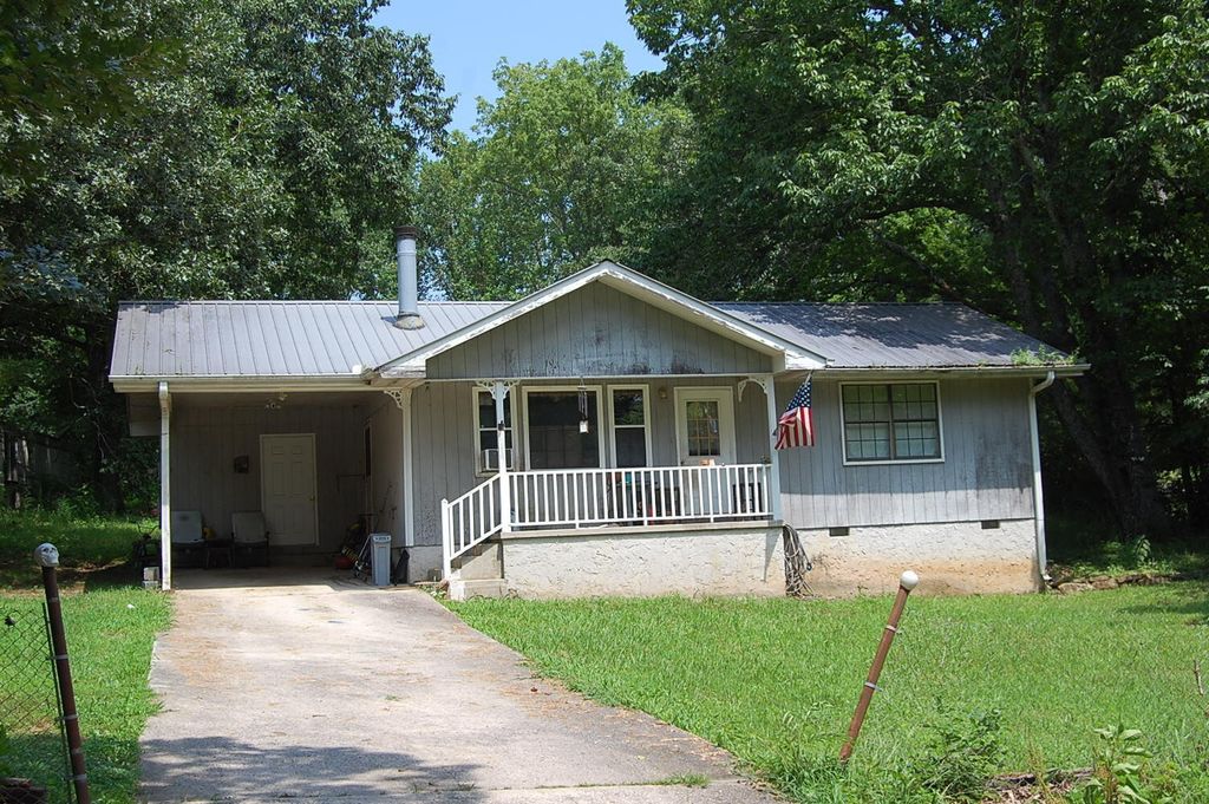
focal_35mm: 45
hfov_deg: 43.6
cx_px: 604
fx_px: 1510
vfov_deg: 29.8
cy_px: 402
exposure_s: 1/320
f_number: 9
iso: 200
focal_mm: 30
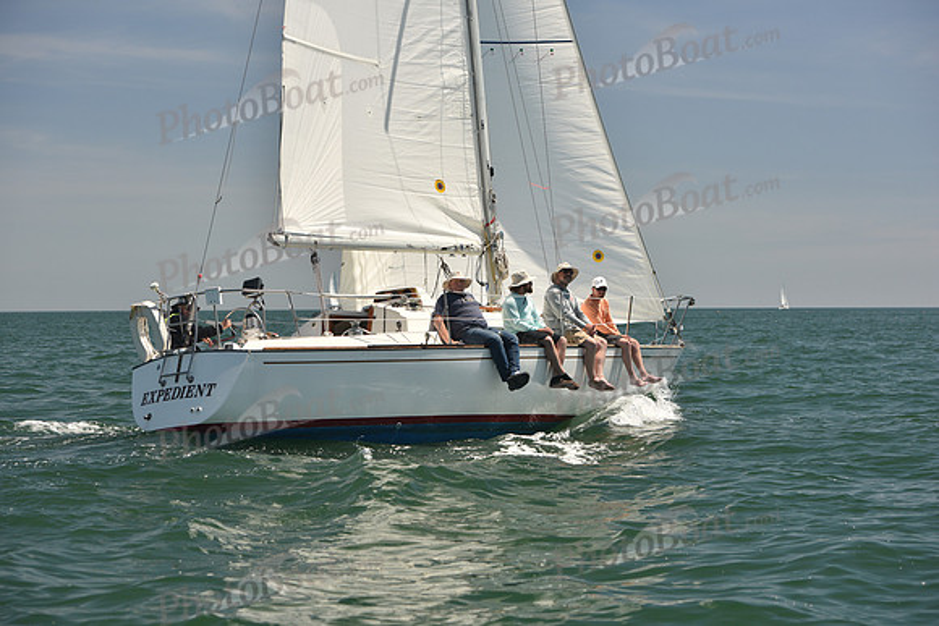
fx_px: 2244
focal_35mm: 86
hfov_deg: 23.6
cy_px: 313
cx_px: 470
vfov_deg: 15.9
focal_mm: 86
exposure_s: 1/800
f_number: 5.6
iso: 250
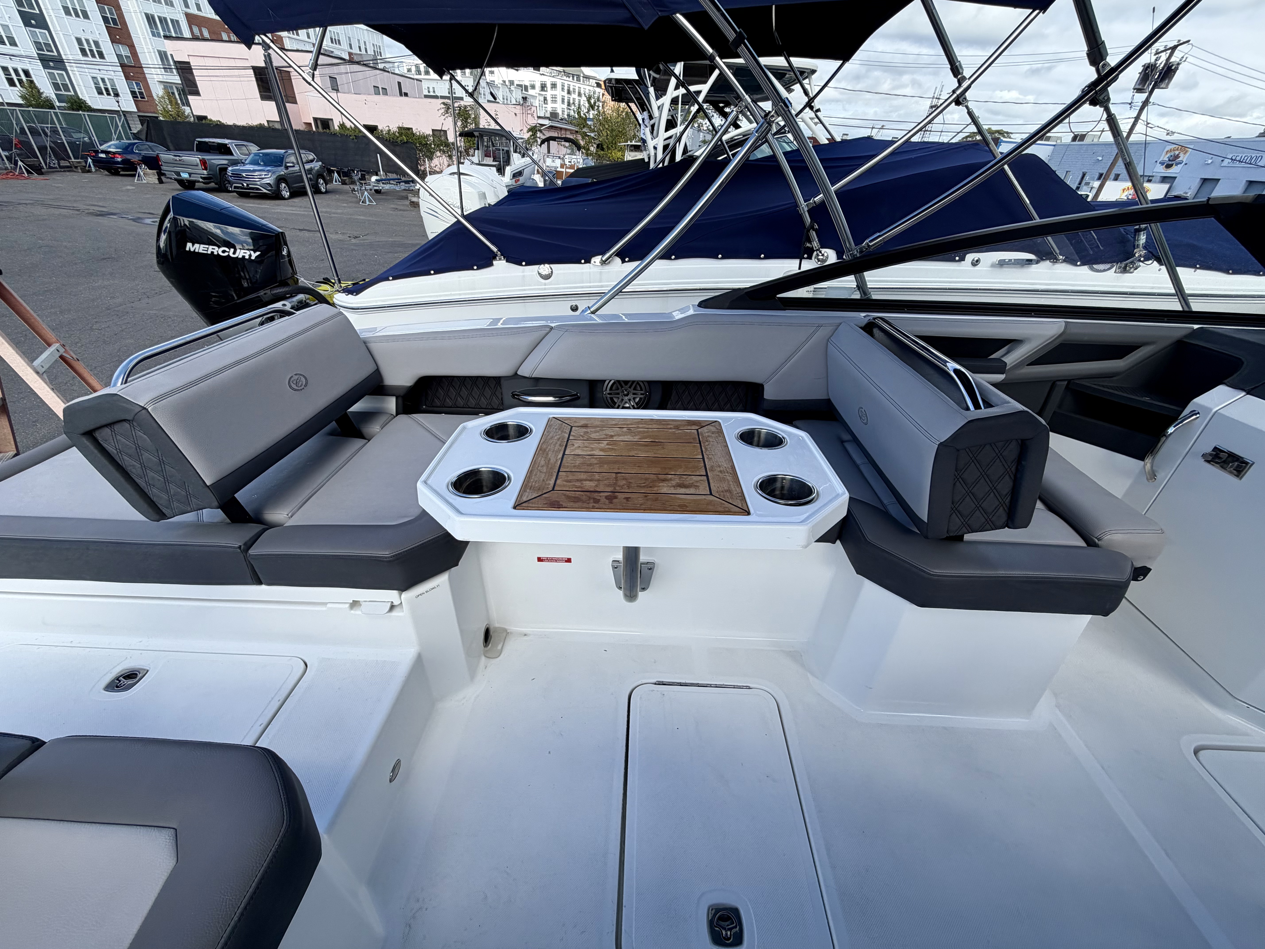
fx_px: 512
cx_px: 632
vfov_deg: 85.7
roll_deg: -3.8
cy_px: 474
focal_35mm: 14
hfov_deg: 102.1
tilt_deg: -33.1
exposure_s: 1/644
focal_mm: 2.22
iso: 40
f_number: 2.2
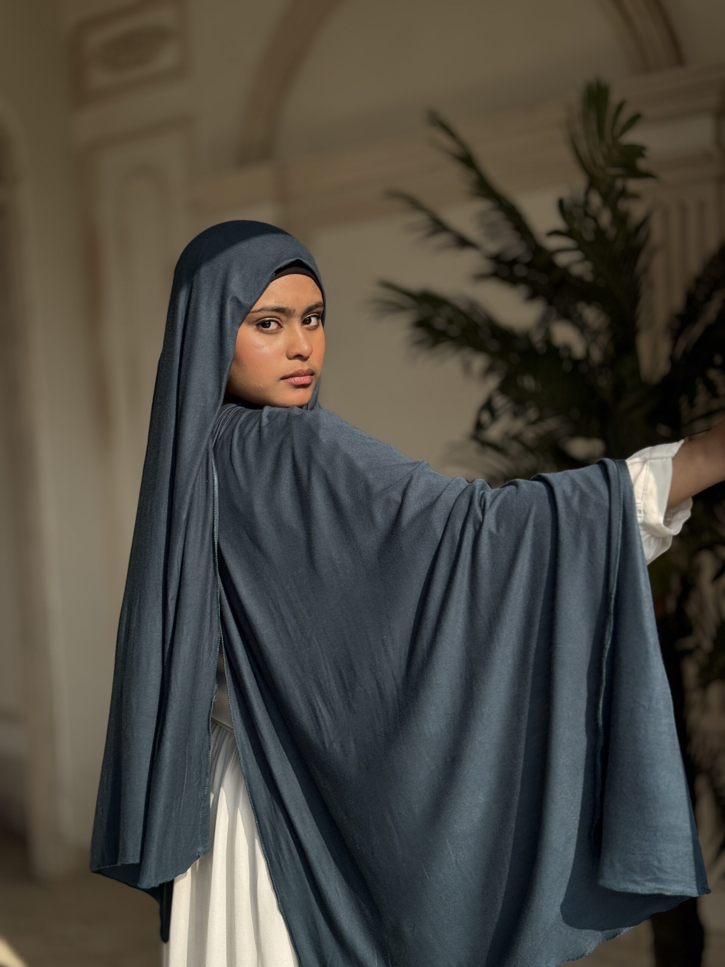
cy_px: 484
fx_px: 1340
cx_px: 362
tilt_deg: -1.7
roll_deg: +3.3
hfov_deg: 30.3
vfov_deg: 39.7
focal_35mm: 48
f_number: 1.78
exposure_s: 1/4049
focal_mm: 6.76
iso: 64
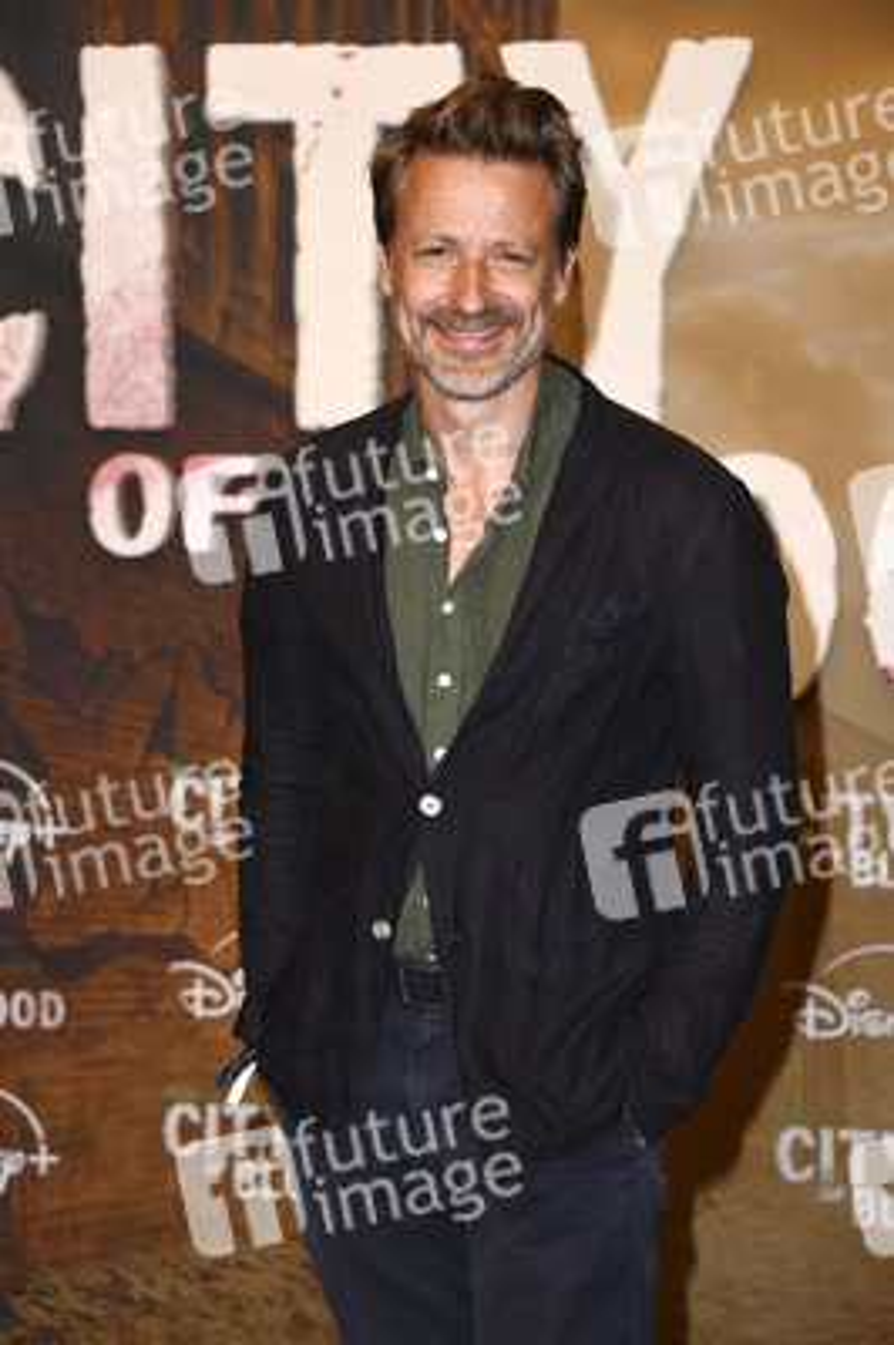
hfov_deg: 13.0
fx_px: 3918
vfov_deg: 19.5
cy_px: 672
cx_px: 447
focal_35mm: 105
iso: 320
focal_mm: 105
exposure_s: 1/250
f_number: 5.6
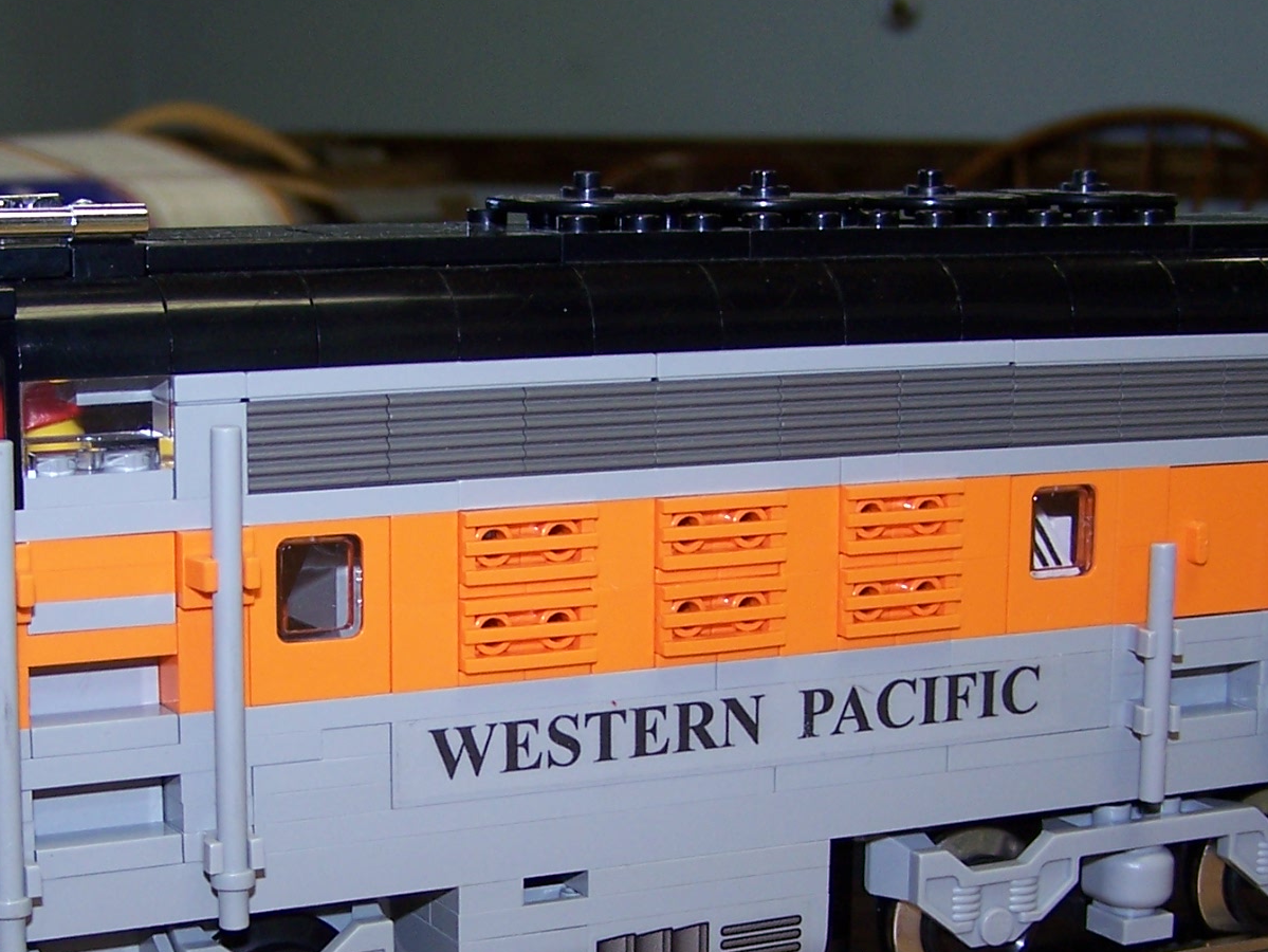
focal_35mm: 73
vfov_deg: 20.1
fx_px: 2675
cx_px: 478
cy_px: 678
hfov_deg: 26.6
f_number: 2.8
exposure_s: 1/60
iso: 80
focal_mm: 6.3
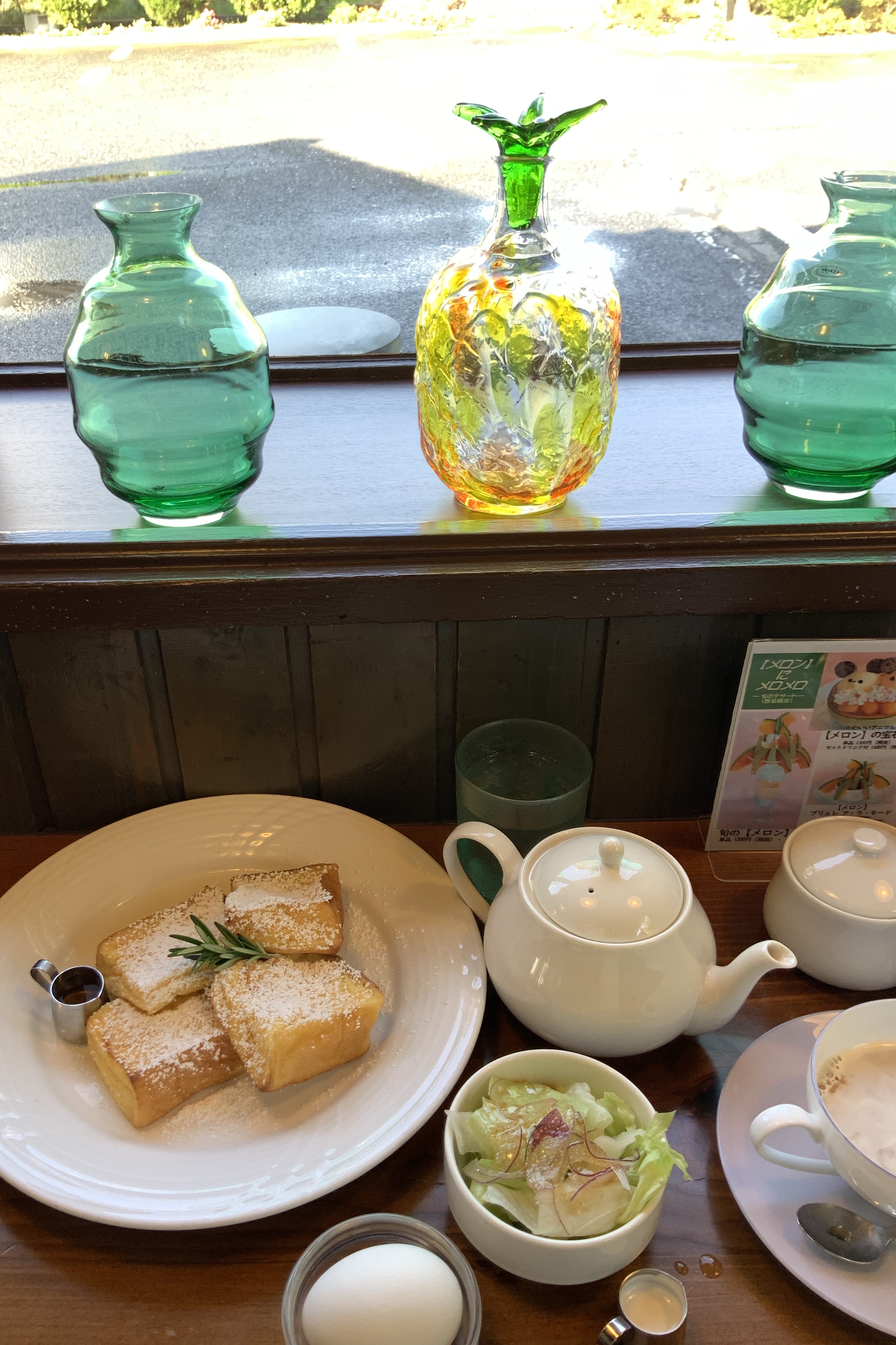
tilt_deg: -35.0
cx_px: 381
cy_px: 688
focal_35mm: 31
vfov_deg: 60.3
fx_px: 1157
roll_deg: +1.8
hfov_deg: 42.2
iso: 20
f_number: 1.8
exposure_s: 1/100
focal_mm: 3
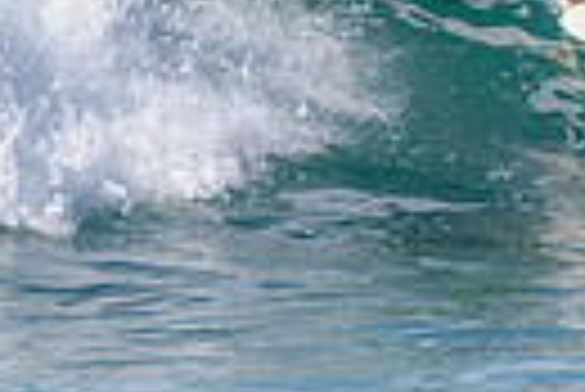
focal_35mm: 2235
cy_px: -101
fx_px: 36359
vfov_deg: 0.6
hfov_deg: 0.9
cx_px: 747
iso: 160
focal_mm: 500
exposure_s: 1/2000
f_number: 5.6
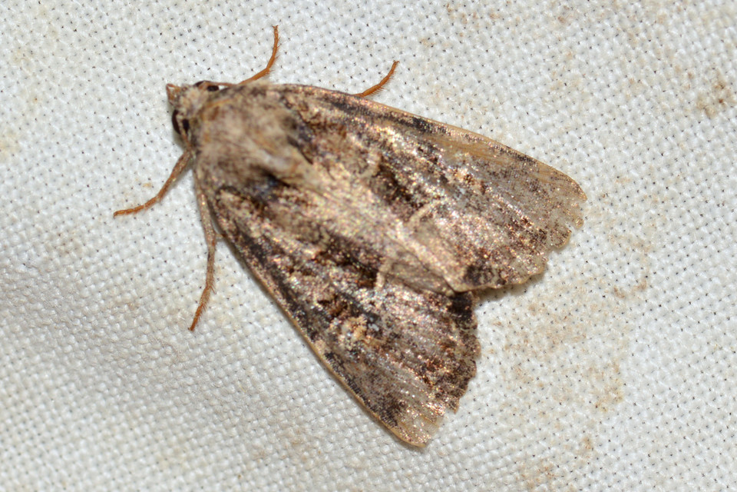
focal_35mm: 150
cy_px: 246
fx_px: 3071
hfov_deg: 13.7
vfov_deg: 9.1
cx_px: 368
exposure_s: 1/200
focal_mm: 100
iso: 100
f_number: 18
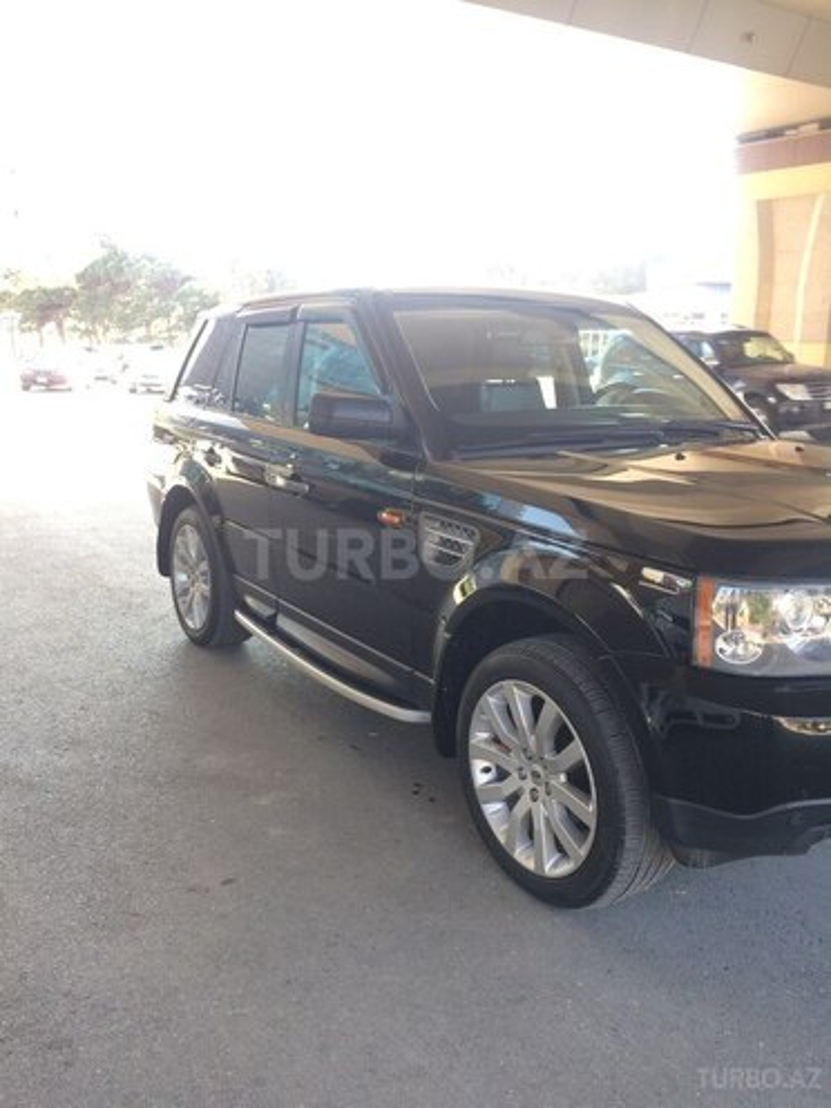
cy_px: 554
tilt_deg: -14.7
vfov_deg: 61.7
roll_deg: +0.3
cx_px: 416
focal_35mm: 29
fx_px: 928
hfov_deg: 48.2
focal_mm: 4.15
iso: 50
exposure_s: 1/100
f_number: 2.2
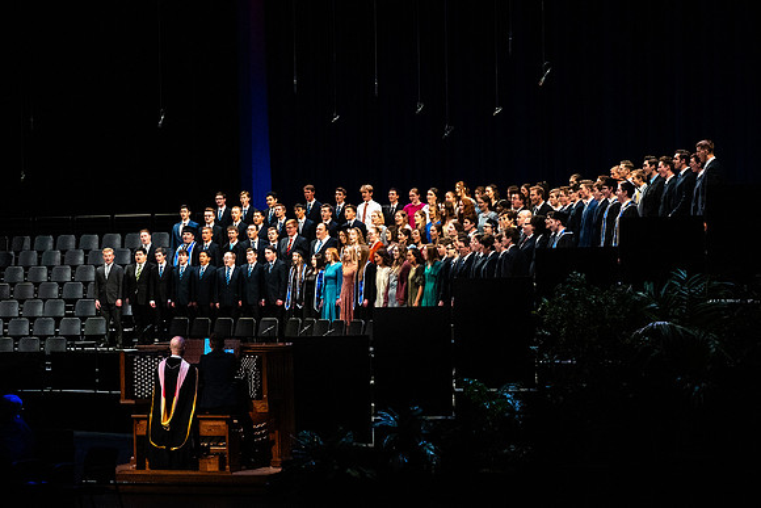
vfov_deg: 13.4
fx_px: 2167
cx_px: 373
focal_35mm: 103
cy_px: 302
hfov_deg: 19.9
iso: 4000
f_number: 3.5
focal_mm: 70
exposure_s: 1/2500
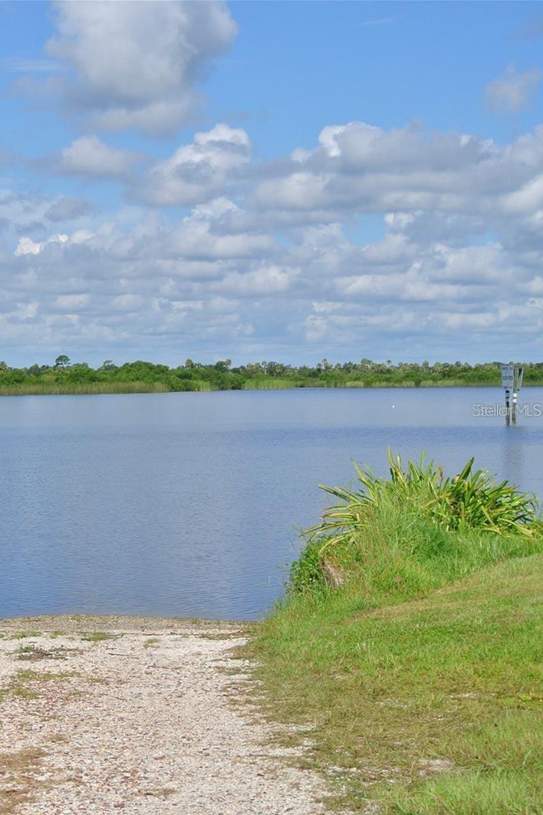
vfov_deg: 22.1
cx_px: -69
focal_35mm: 92
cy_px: 410
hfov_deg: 14.5
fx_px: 2081
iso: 100
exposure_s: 1/800
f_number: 5
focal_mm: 22.7
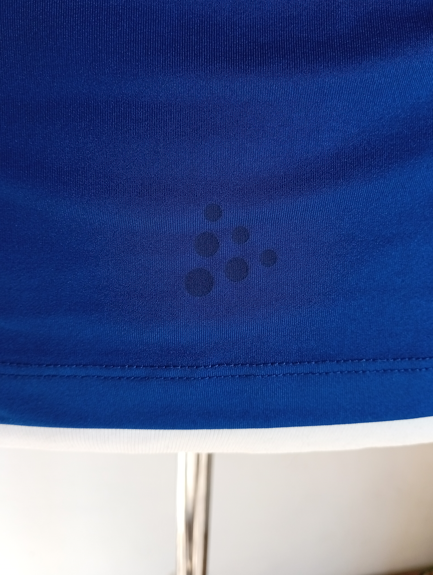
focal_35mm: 29
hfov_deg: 48.3
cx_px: 216
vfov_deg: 61.6
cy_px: 288
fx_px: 482
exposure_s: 1/50
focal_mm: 3.84
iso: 61
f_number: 1.8
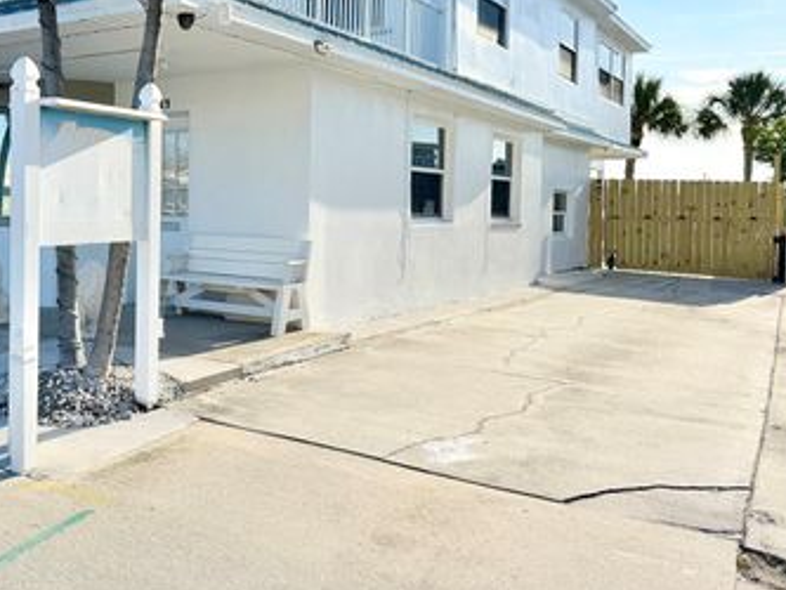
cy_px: 230
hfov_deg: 49.9
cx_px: 231
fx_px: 818
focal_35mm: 36
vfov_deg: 39.5
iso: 80
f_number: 1.78
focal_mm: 6.76
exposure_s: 1/6173
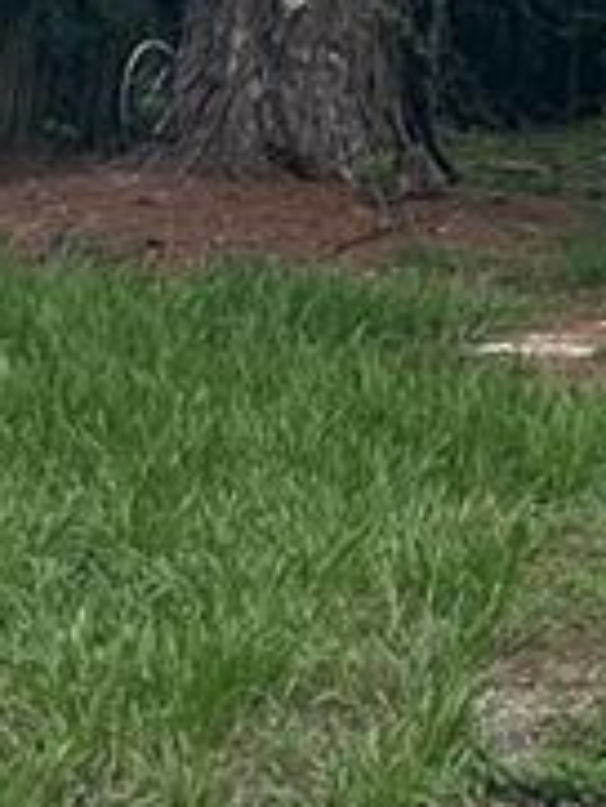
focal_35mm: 159
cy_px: -1373
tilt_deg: +19.3
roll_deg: -1.1
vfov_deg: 10.1
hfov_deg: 8.7
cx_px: 1288
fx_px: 3707
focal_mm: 6.86
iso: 80
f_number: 1.78
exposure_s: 1/1562
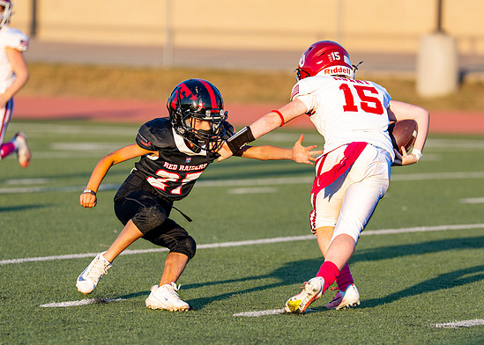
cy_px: 195
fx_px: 4920
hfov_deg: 5.6
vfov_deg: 4.0
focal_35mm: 358
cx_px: 268
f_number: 2.8
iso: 160
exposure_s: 1/1000
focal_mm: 200
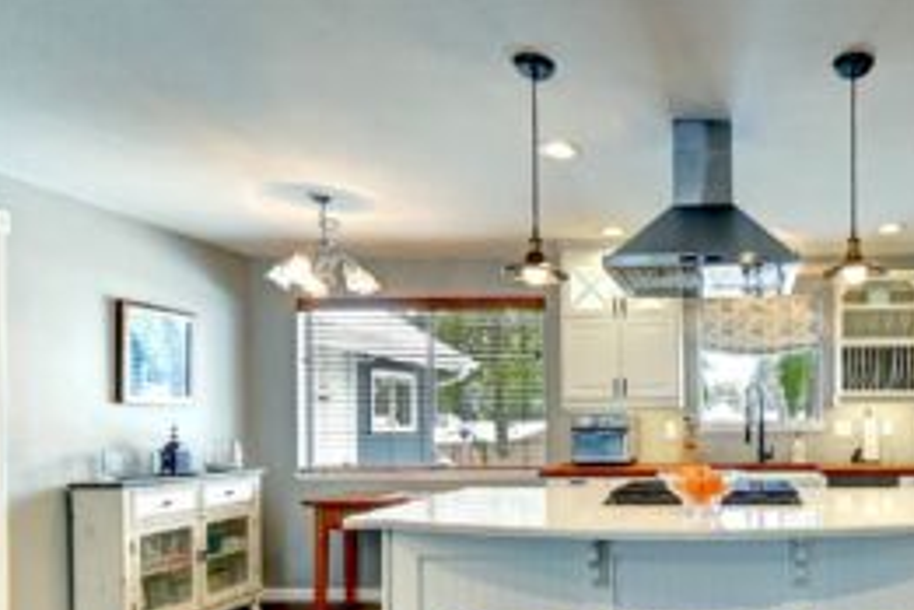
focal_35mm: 23
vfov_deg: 52.8
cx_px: 683
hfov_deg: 71.1
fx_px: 584
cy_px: 454
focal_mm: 10
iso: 3200
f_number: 11
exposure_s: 1/3.33
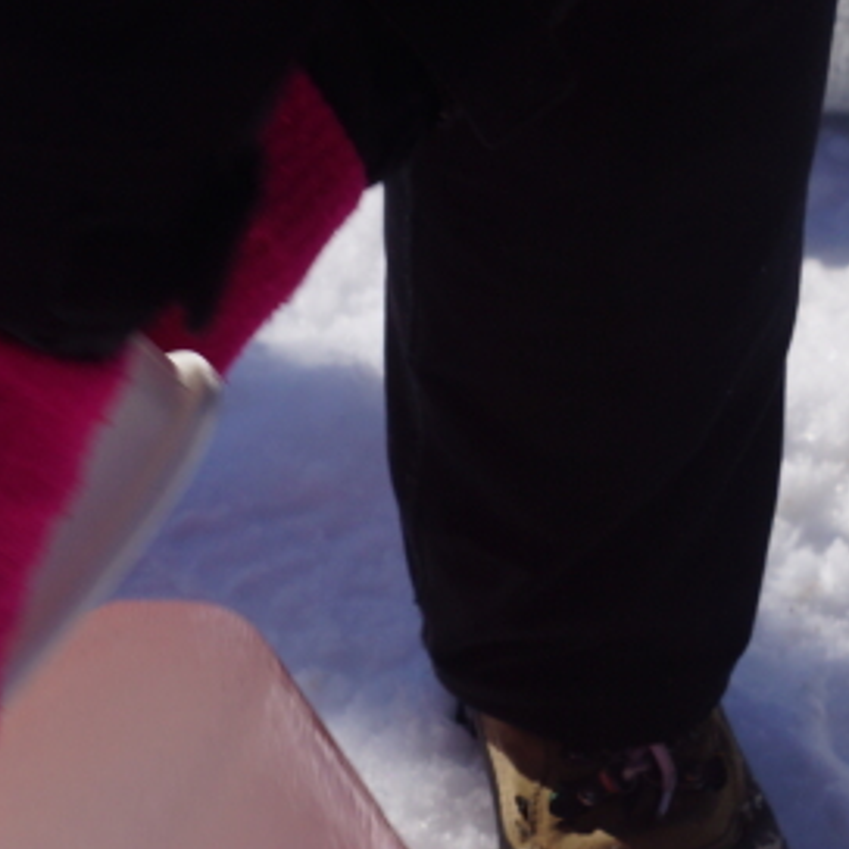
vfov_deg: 13.1
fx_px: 3635
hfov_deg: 13.1
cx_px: -6
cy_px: 933
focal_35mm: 131
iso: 100
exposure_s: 1/100
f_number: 9
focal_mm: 28
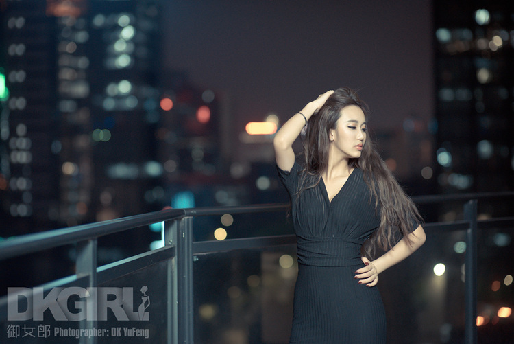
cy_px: 172
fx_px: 1214
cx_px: 257
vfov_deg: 16.1
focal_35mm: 85
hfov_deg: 23.9
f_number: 1.6
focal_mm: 85
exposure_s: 1/100
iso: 1000
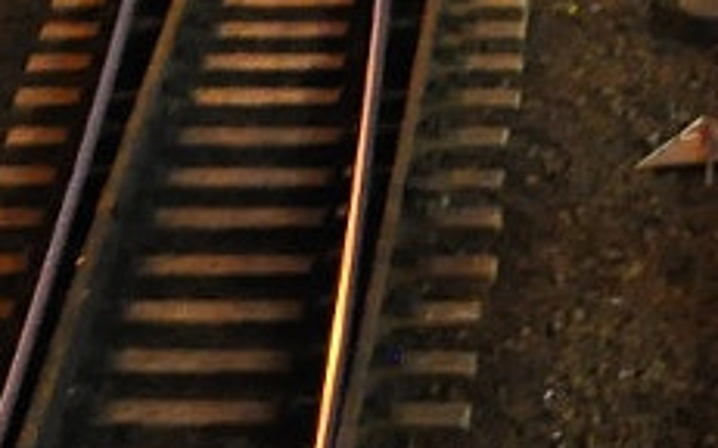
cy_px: -596
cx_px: 569
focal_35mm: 223
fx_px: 4351
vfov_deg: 5.7
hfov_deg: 9.4
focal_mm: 21
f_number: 3.8
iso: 1600
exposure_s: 1/4
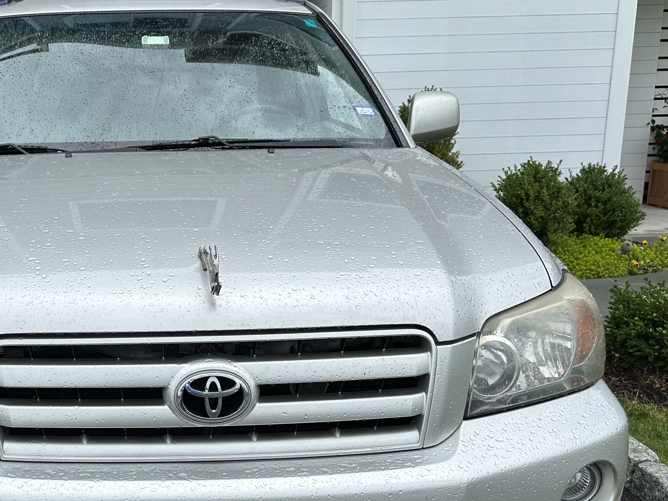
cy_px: 305
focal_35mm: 42
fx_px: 810
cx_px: 132
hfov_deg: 42.7
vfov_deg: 34.2
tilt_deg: -14.1
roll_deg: +1.6
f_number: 1.78
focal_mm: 6.86
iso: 80
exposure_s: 1/2155
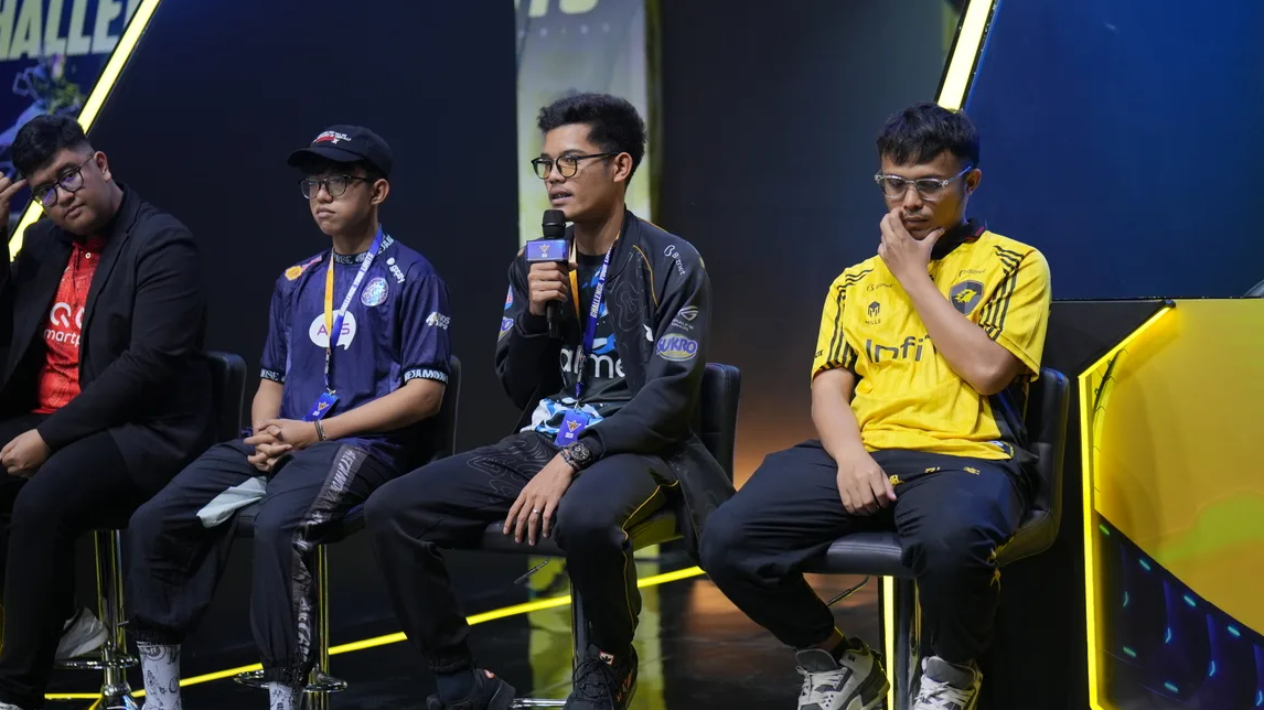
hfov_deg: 26.9
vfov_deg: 15.3
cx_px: 633
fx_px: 2647
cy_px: 345
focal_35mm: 79
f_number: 1.4
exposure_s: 1/160
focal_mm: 50
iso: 250
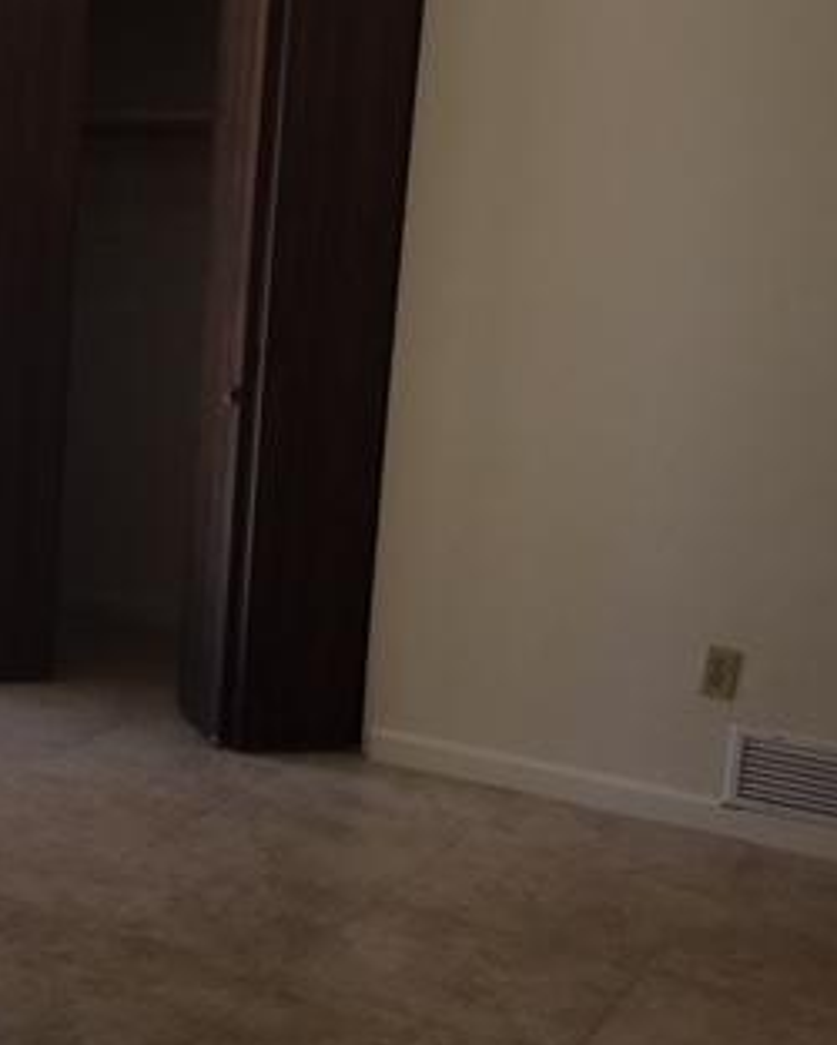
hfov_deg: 24.2
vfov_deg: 32.5
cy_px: 526
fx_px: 1794
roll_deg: -2.5
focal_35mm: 58
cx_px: -121
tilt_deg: -6.9
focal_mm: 4.15
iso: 40
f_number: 2.2
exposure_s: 1/120
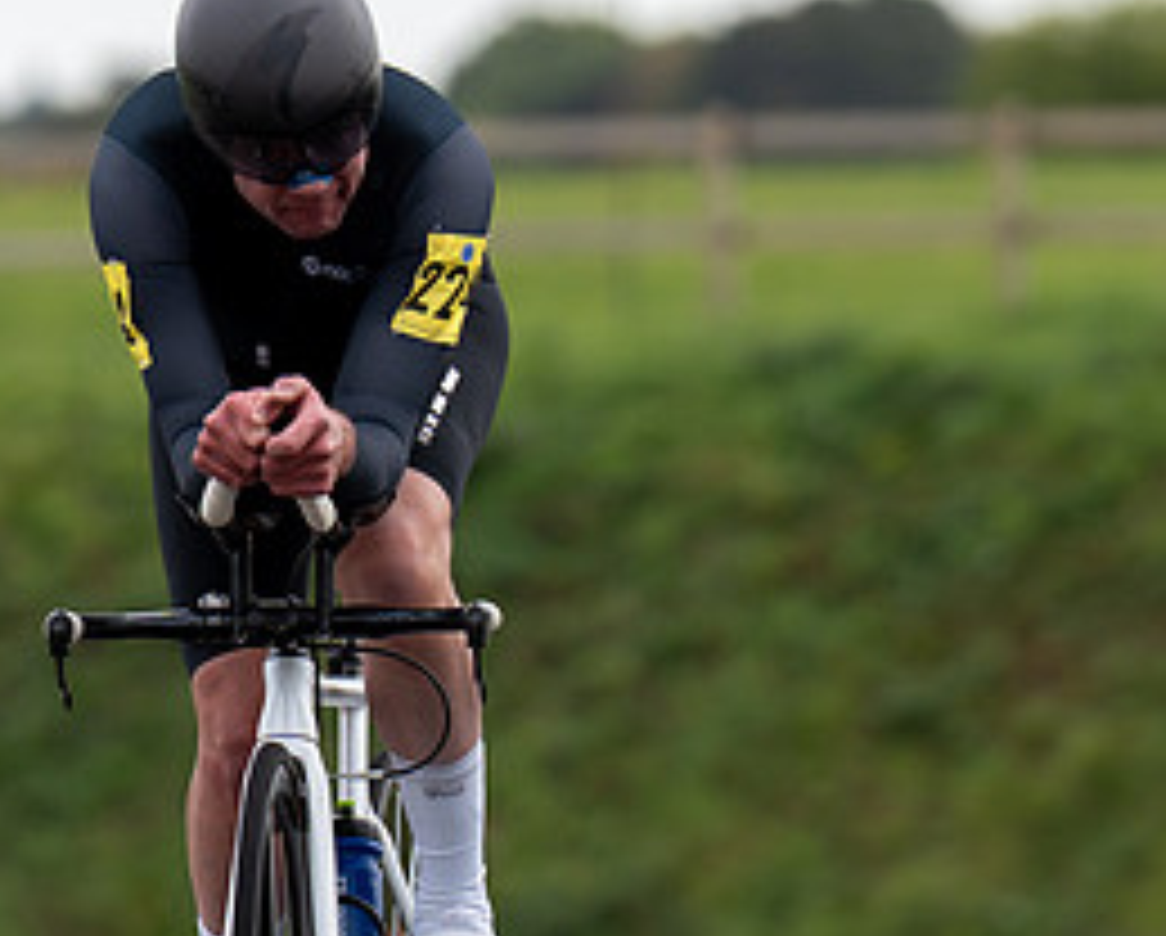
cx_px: 194
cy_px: 732
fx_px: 25161
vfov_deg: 2.1
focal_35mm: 728
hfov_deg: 2.7
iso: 125
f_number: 3.5
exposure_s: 1/1000
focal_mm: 182
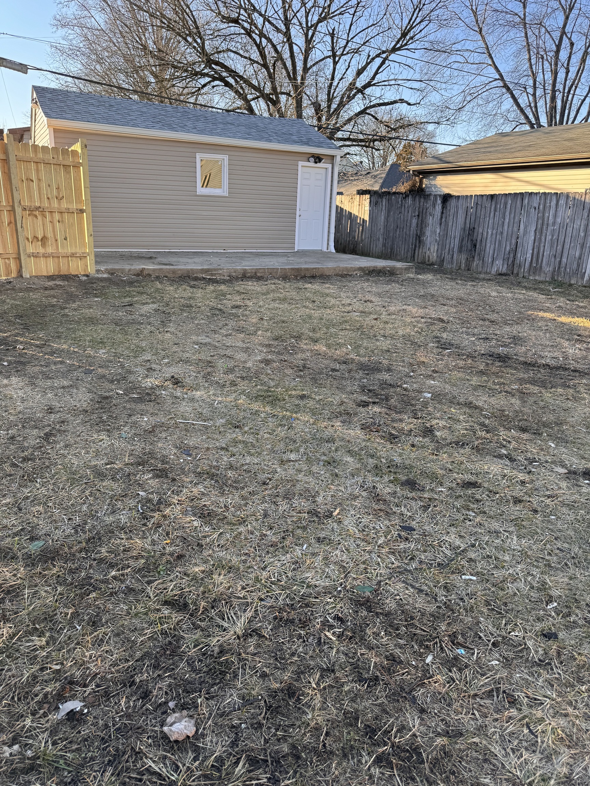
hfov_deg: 56.8
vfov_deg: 71.6
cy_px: 393
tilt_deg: -18.1
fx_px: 545
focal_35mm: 24
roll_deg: -2.2
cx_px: 295
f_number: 1.78
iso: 80
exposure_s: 1/491
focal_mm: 6.86
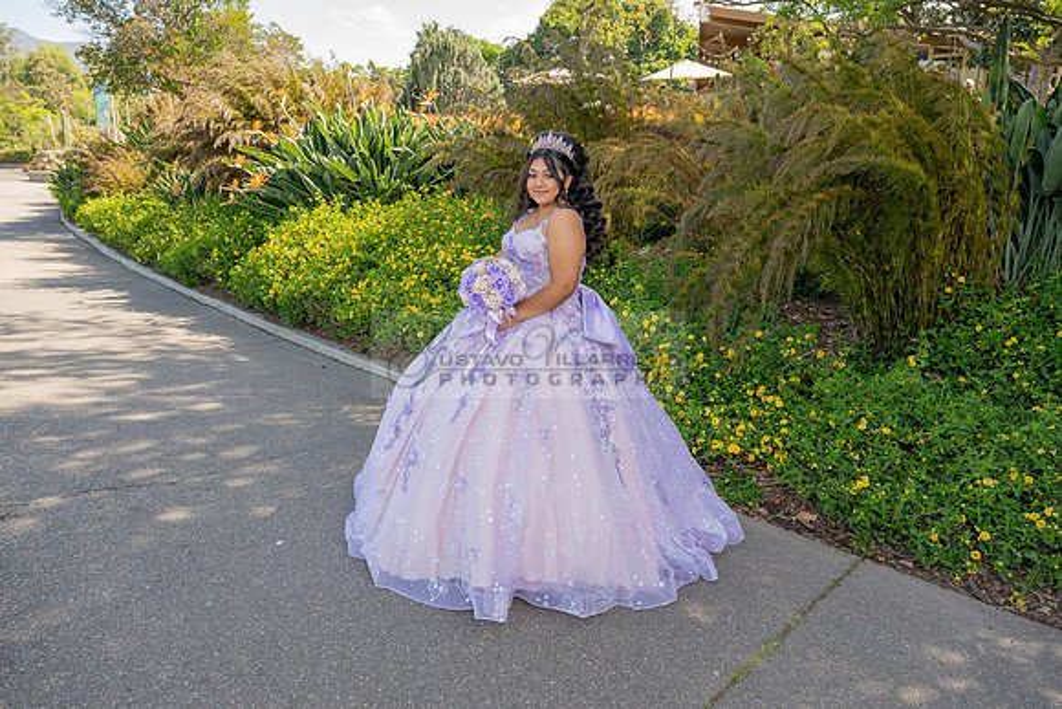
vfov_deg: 49.6
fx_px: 767
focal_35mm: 26
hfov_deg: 69.4
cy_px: 354
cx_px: 531
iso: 200
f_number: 5
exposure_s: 1/200
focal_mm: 26
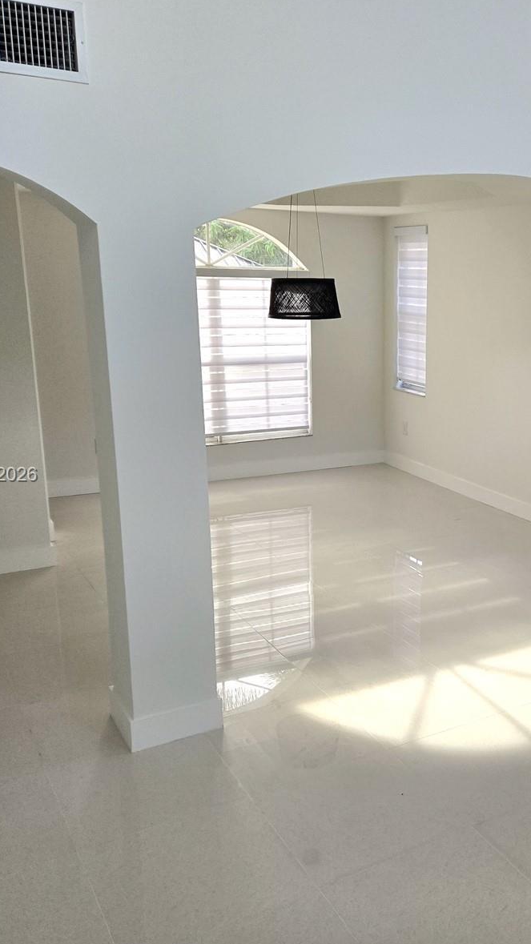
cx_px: 428
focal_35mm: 34
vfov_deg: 58.0
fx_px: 851
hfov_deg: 33.6
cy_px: 476
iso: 160
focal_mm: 5.4
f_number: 1.8
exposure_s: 1/120
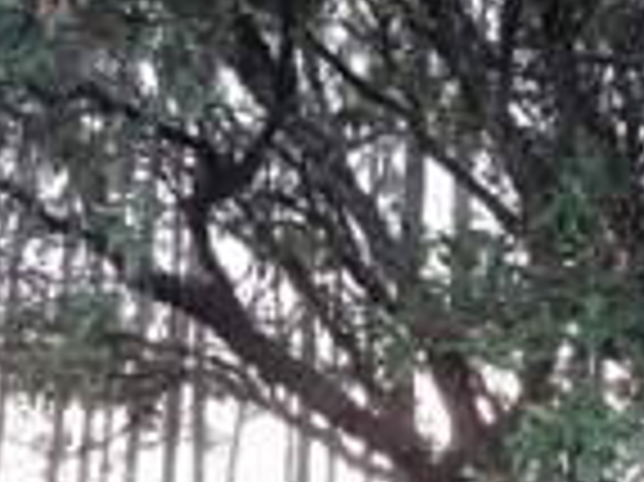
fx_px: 1561
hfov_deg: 22.5
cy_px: 428
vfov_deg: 17.3
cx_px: 630
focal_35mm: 84
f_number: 1.8
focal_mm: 4.69
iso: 50
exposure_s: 1/120
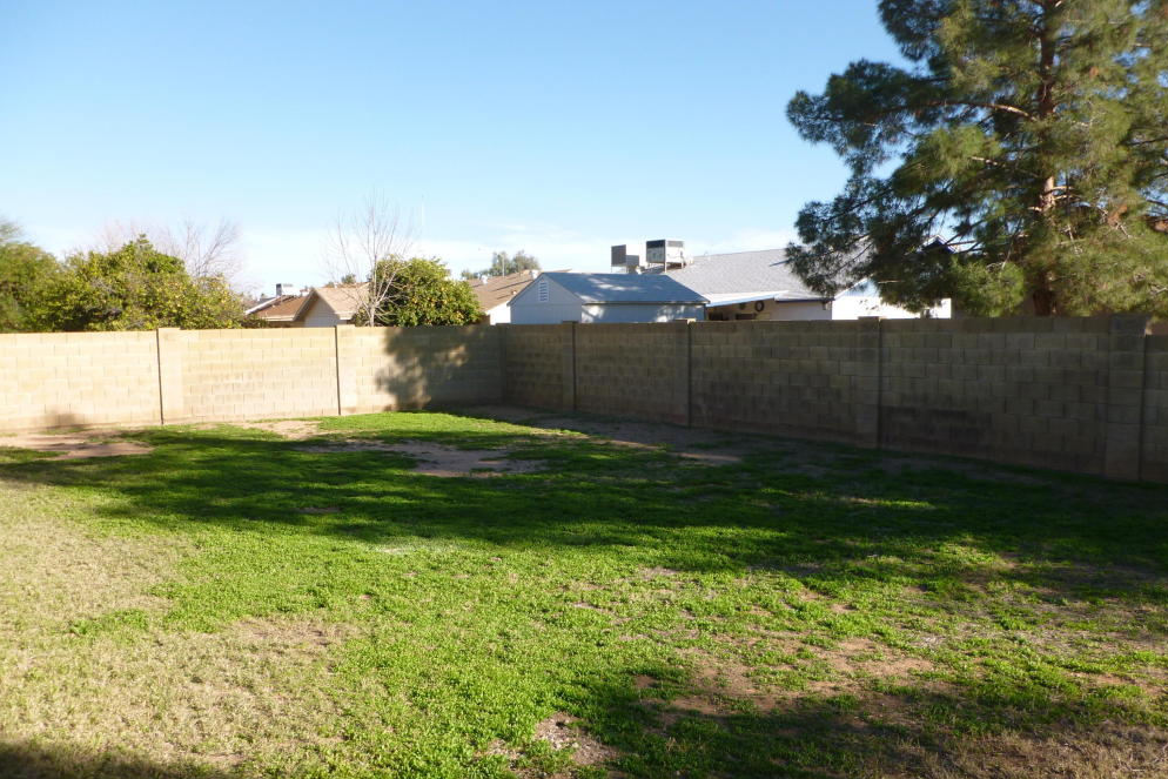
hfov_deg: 61.9
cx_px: 582
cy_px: 432
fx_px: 973
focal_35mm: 30
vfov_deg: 43.6
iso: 100
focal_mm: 5
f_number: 3.3
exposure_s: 1/500
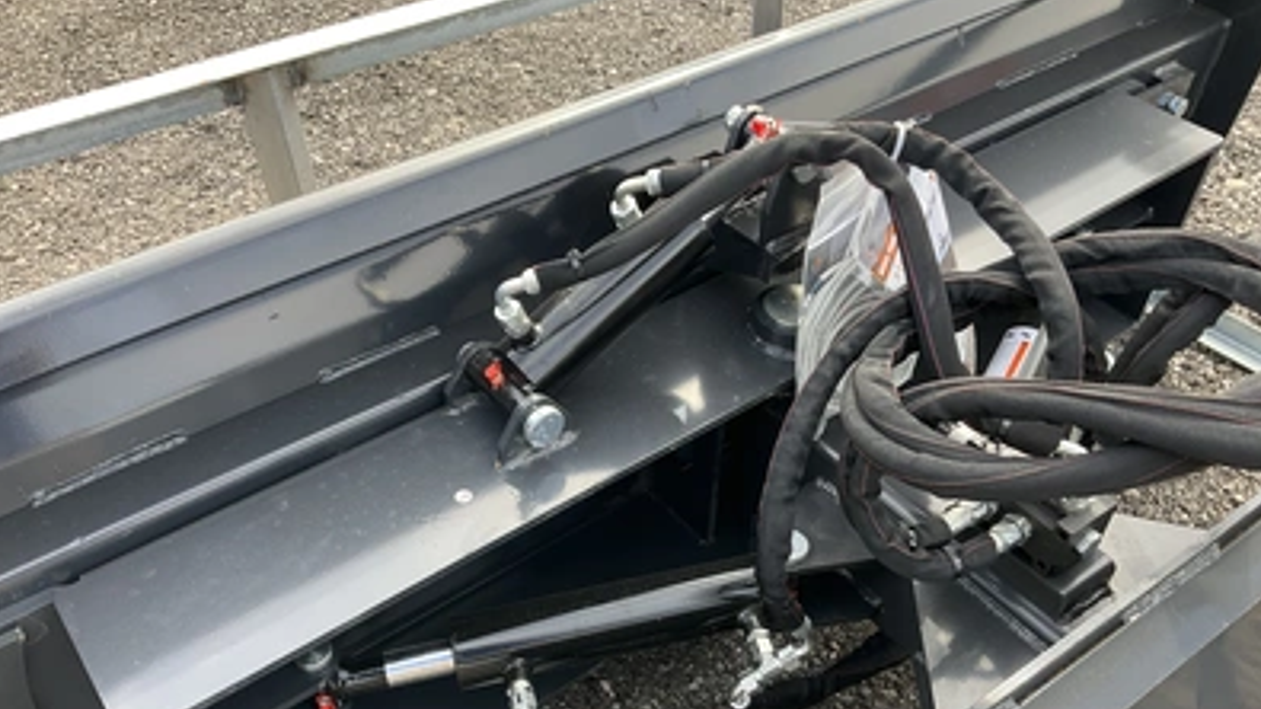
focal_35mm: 32
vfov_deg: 36.3
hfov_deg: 61.0
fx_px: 1070
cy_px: 469
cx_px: 629
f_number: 1.8
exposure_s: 1/122
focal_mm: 3
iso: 16
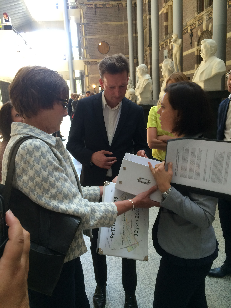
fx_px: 258
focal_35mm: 29
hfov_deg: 48.2
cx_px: 116
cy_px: 154
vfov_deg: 61.7
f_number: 2.2
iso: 100
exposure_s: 1/30
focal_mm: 4.15
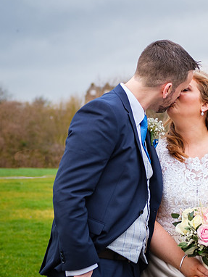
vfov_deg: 14.7
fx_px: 1072
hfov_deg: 11.0
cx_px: 191
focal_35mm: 134
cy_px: 127
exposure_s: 1/125
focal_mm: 50
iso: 500
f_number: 3.2
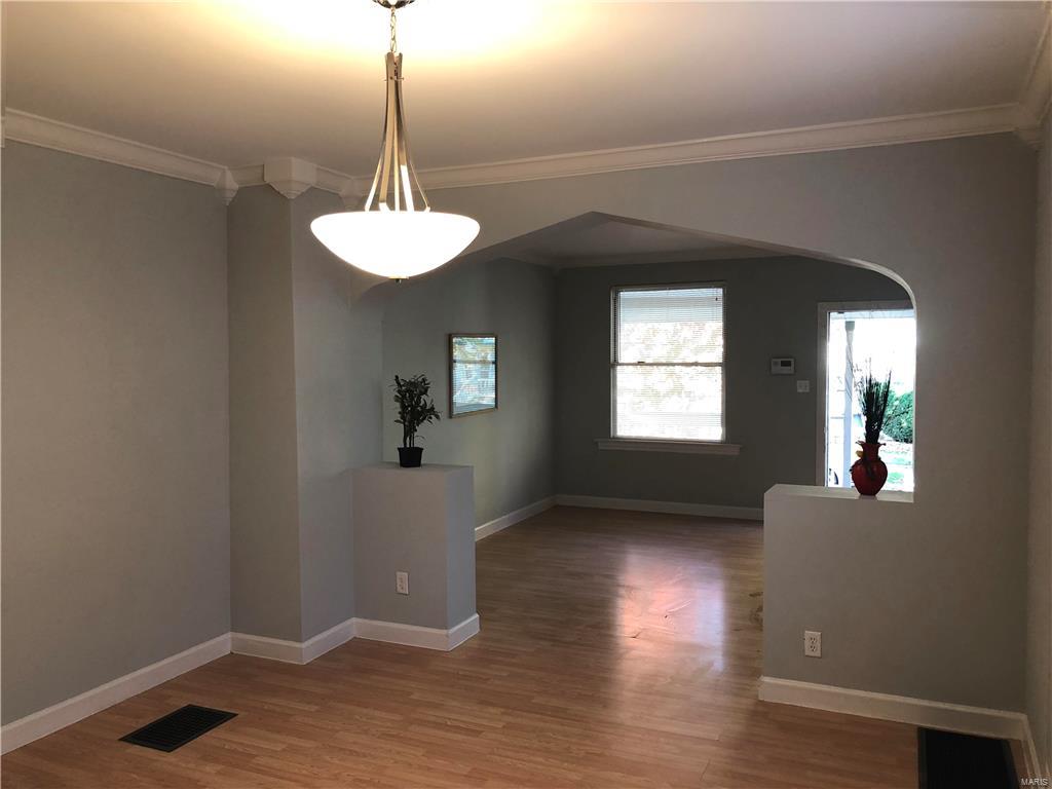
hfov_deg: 61.7
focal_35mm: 29
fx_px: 881
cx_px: 526
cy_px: 394
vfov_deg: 48.2
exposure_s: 1/30
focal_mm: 3.99
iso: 40
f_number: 1.8
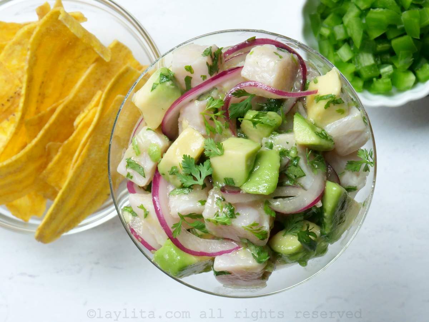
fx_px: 1041
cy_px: 161
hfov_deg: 23.3
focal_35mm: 84
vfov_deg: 17.6
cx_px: 214
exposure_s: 1/80
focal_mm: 42
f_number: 14
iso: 3200
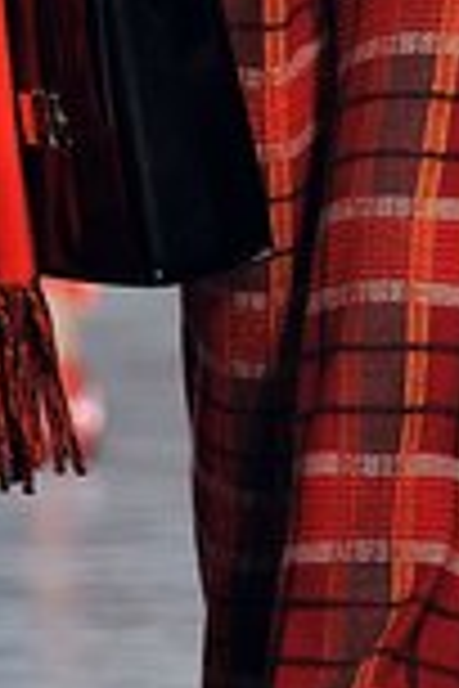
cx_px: 230
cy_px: -252
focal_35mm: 785
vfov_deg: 2.6
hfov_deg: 1.8
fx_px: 15012
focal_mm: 200
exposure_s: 1/800
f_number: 4
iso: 1600
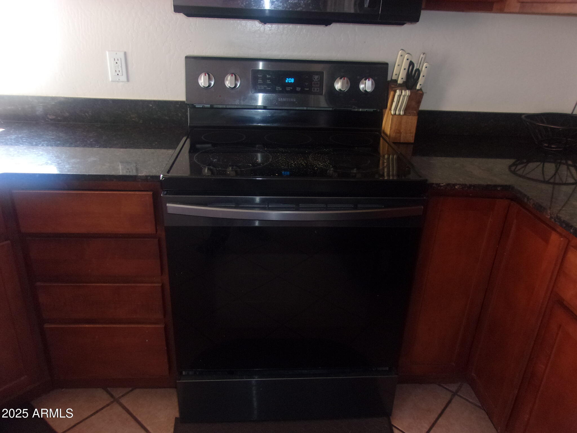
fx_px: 450
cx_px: 288
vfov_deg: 51.4
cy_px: 216
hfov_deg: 65.3
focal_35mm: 27
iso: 200
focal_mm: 4.9
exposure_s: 1/34
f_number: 3
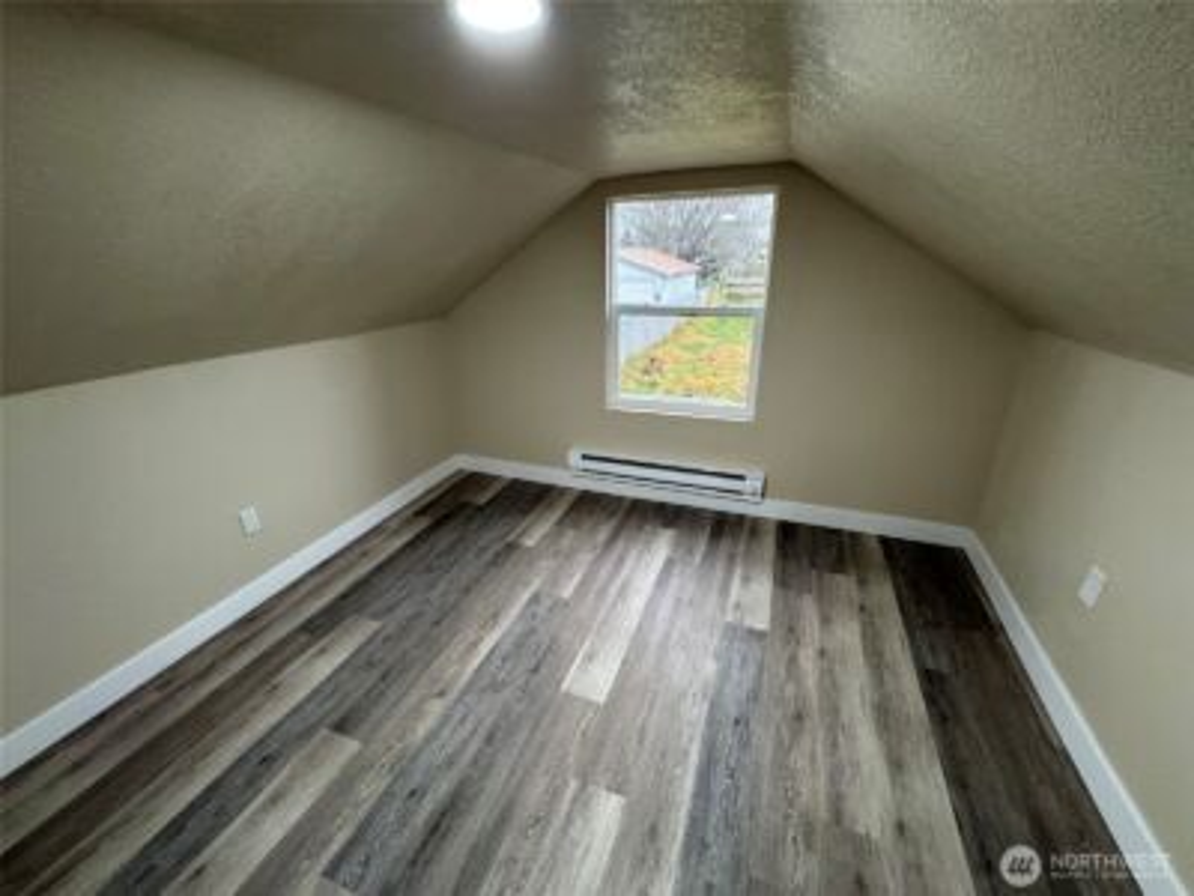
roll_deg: +0.5
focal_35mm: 14
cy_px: 448
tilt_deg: -23.3
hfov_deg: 102.1
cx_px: 597
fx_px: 483
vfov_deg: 85.7
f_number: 2.2
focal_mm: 2.22
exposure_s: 1/60
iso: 320
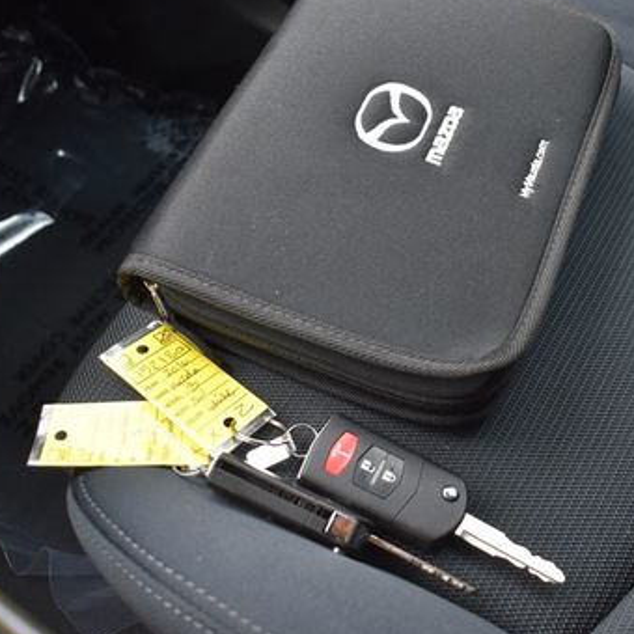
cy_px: 249
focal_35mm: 48
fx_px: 995
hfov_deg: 35.2
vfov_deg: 35.2
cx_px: 390
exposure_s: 1/250
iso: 400
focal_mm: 20
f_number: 4.5
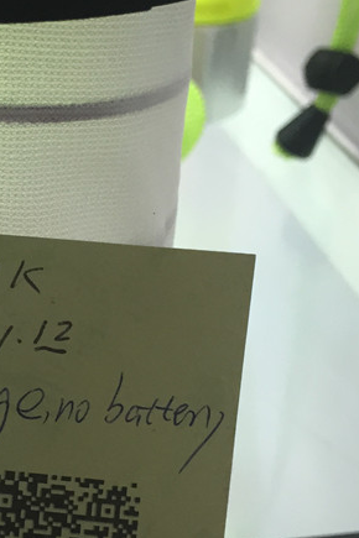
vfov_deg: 27.2
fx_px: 1107
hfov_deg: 17.9
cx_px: -6
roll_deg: -0.5
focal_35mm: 74
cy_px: 361
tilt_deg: -31.8
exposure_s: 1/30
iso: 32
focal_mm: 4.15
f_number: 2.2
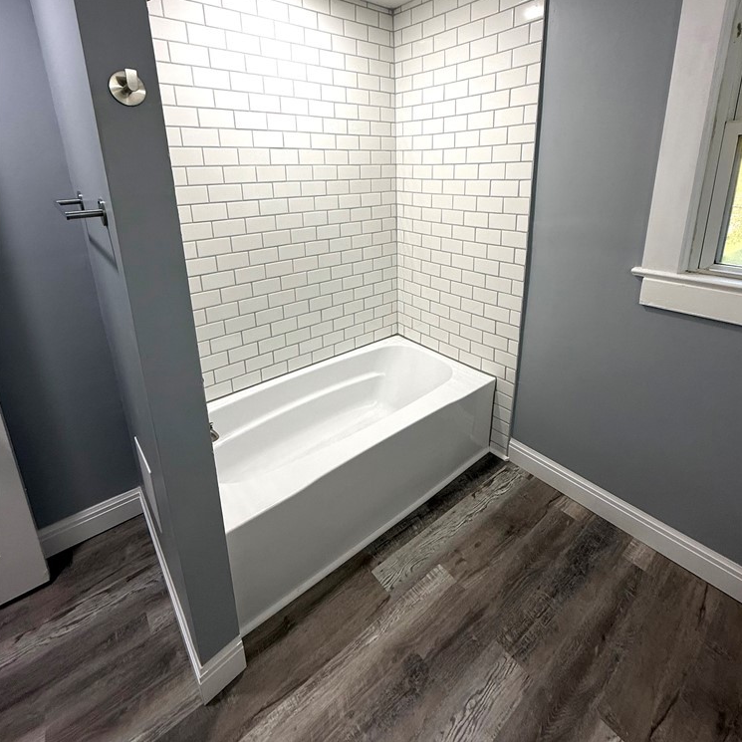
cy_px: 281
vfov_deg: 82.5
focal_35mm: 17
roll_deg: +0.3
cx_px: 377
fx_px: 412
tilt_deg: -15.4
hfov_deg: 84.0
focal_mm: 2.22
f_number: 2.2
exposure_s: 1/120
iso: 100
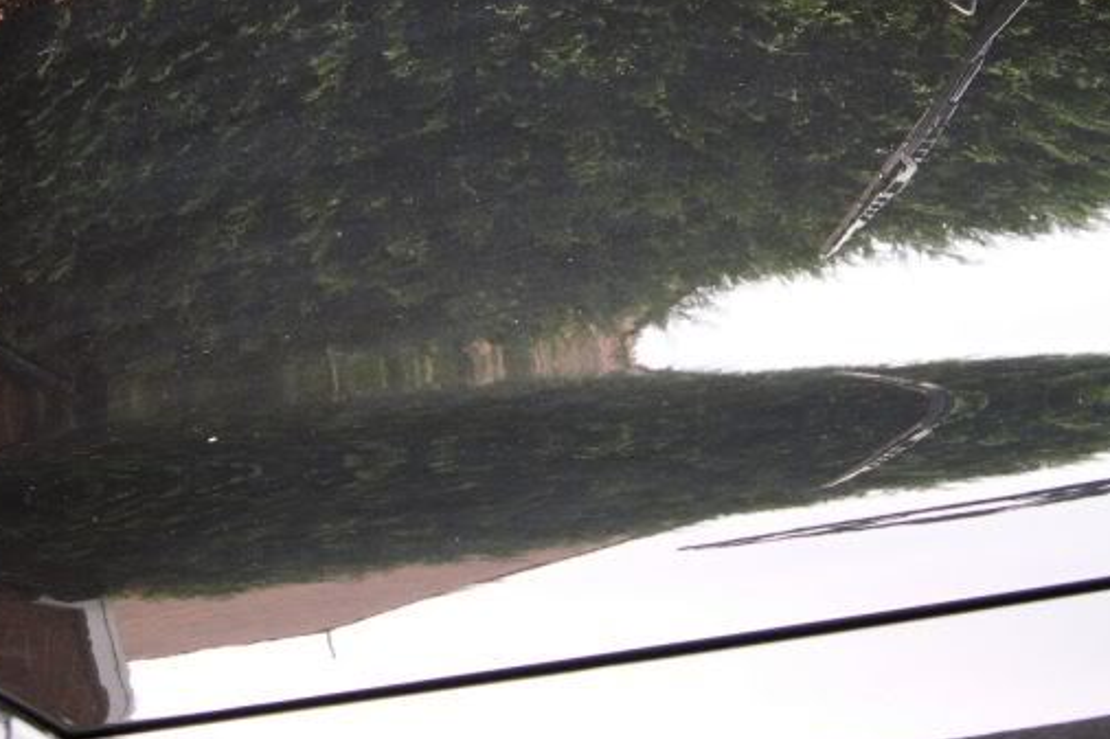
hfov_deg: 39.6
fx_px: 1541
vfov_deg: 26.9
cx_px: 599
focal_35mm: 50
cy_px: 268
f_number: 2.8
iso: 100
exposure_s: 1/46.2
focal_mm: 8
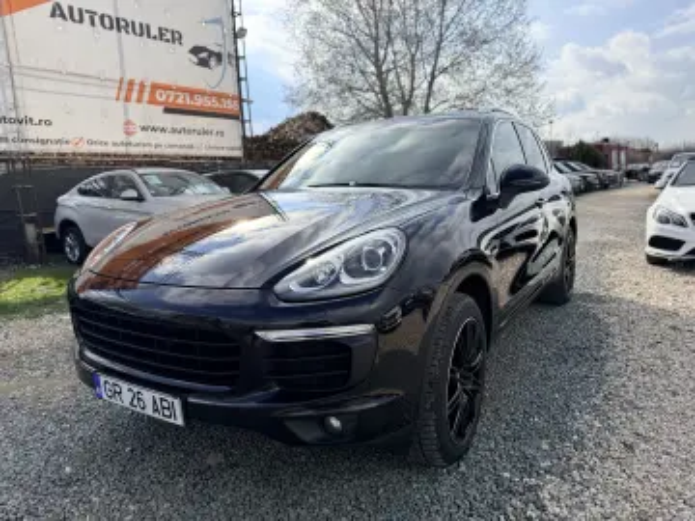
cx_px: 348
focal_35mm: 24
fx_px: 482
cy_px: 260
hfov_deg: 71.6
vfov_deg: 56.8
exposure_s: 1/5714
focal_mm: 6.76
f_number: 1.78
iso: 80
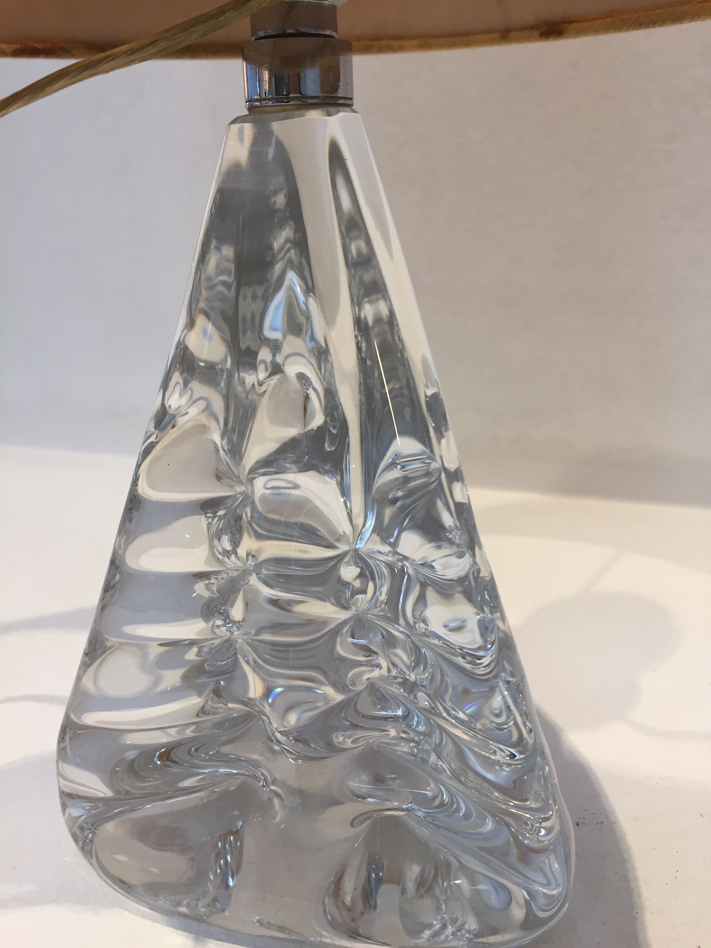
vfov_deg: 61.7
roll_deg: +1.2
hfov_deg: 48.2
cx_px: 356
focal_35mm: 29
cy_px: 474
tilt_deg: -21.0
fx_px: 794
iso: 50
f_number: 2.2
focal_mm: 4.15
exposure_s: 1/33
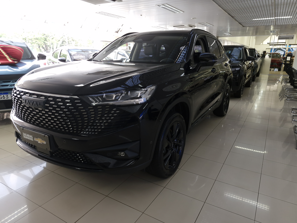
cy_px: 112
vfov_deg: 58.9
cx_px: 148
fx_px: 197
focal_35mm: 23
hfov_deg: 73.9
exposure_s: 1/60
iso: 125
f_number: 1.8
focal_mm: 5.54
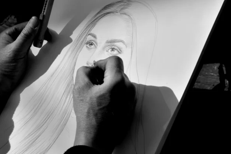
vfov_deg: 7.7
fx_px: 1142
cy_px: 61
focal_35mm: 178
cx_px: 87
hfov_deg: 11.5
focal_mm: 92
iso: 640
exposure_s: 1/400
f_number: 25
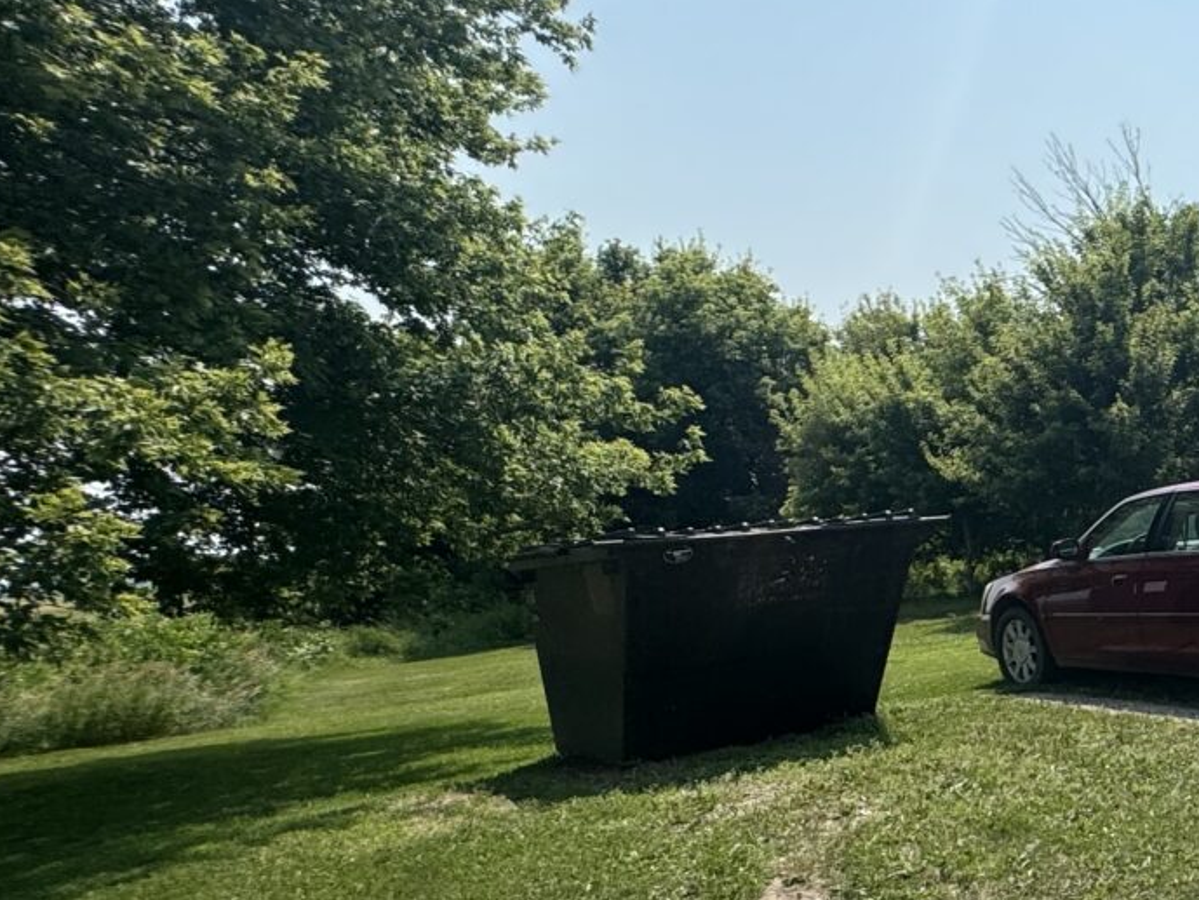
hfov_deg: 36.4
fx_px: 1351
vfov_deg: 36.7
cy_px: 545
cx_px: 1457
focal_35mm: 39
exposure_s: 1/1789
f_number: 2.2
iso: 50
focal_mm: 2.22
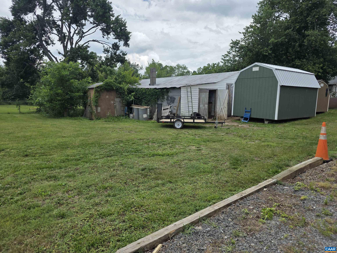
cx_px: 168
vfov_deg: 58.9
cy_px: 126
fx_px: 224
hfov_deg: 73.9
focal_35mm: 23
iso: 80
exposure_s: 1/5296
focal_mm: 6.3
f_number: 1.7
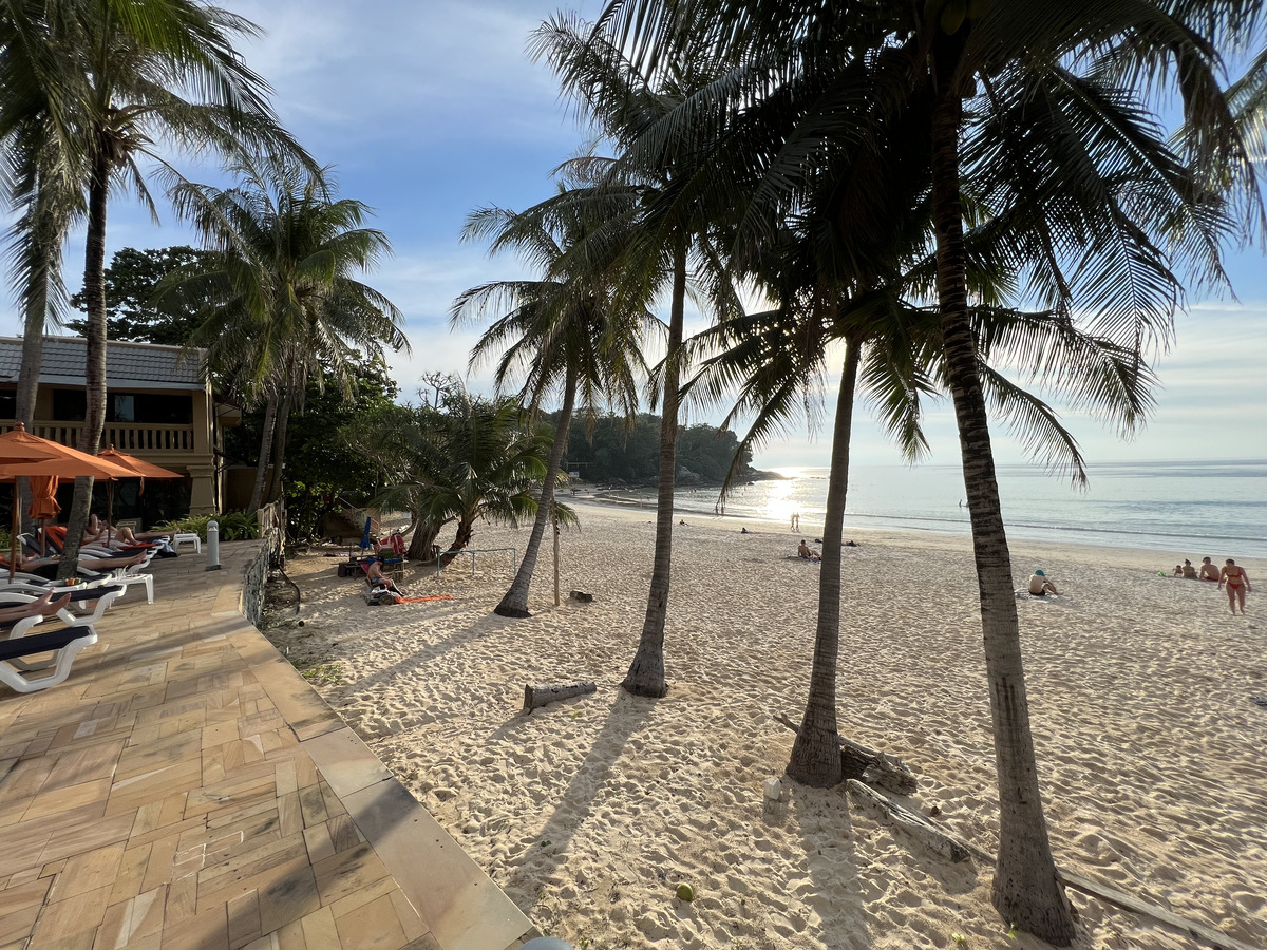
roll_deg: +1.4
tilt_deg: -0.3
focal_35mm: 13
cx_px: 634
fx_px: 476
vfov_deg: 89.9
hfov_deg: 106.2
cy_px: 475
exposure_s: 1/1908
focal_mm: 1.57
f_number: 1.8
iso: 32
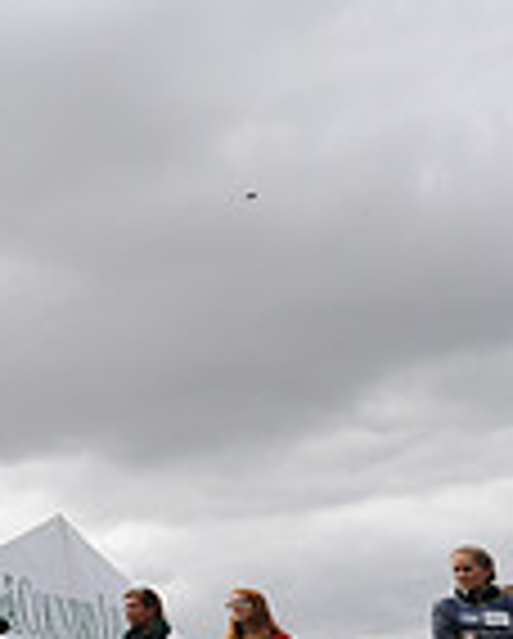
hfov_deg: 14.4
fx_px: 1591
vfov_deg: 22.7
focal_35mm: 84
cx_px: -594
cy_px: 364
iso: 800
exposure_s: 1/1000
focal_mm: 22
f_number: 8
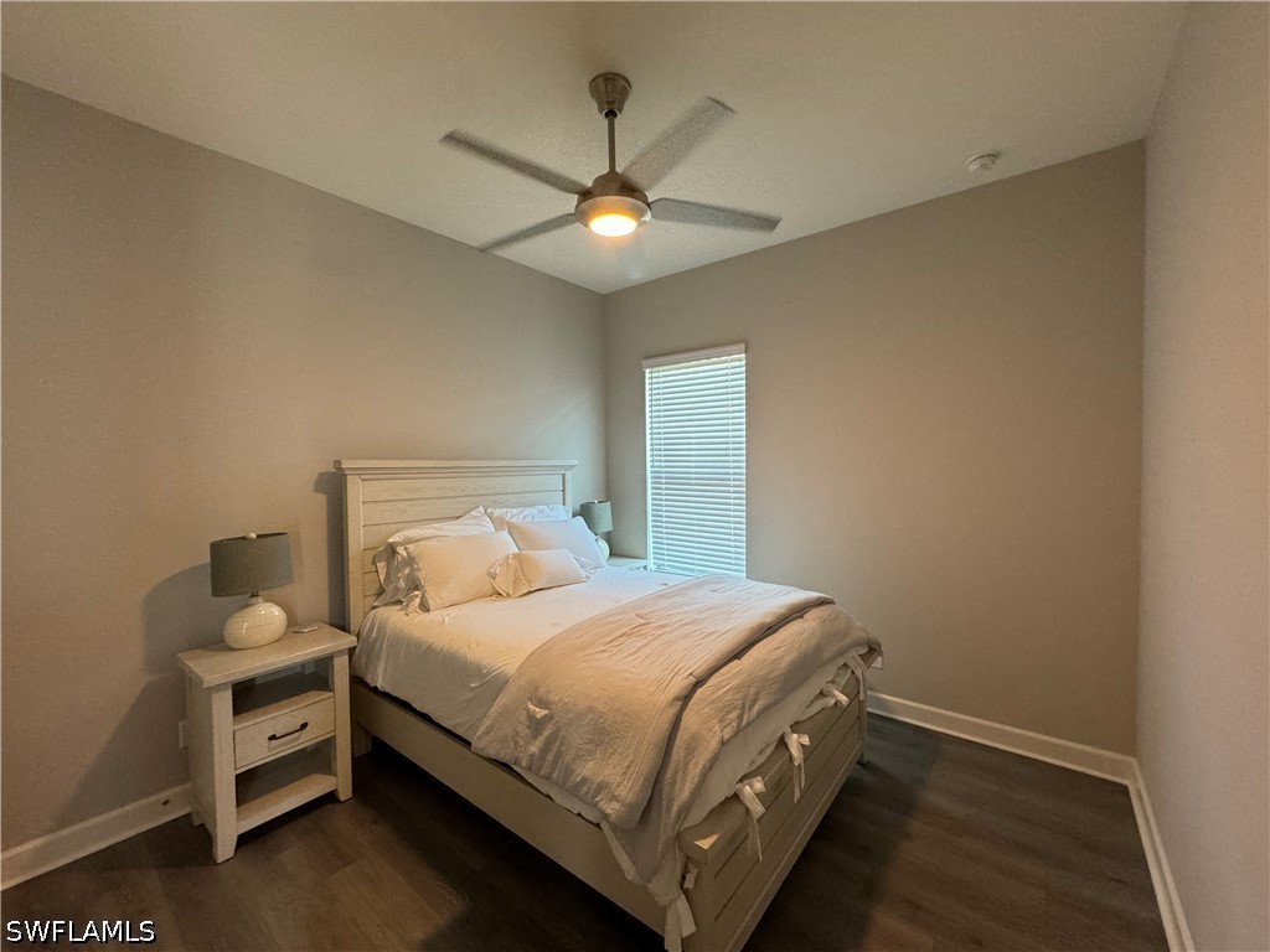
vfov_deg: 85.7
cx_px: 635
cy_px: 476
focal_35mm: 14
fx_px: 514
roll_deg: -1.2
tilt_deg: -2.9
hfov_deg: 102.1
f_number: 2.2
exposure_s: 1/120
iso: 320
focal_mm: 2.22
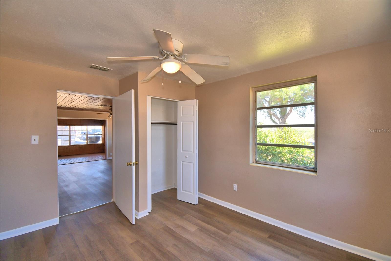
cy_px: 130
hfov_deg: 100.4
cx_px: 196
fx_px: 163
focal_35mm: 15
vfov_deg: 77.3
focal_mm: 10
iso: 140
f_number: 4.5
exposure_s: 1/60
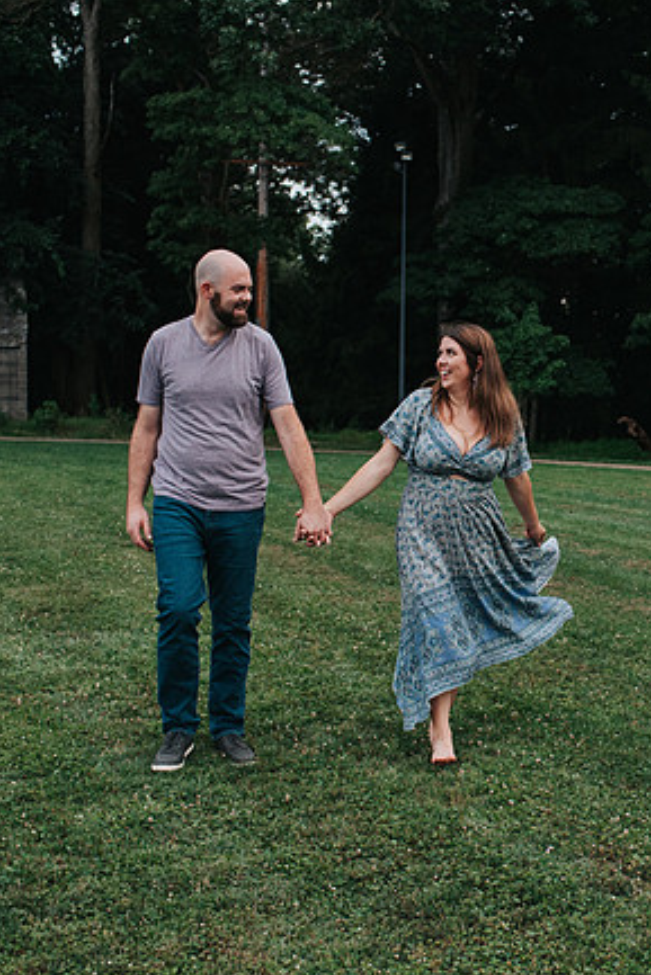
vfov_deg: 36.2
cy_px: 484
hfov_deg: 24.2
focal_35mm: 55
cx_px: 535
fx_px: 1491
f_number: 2.8
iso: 1000
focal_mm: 35
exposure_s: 1/1250
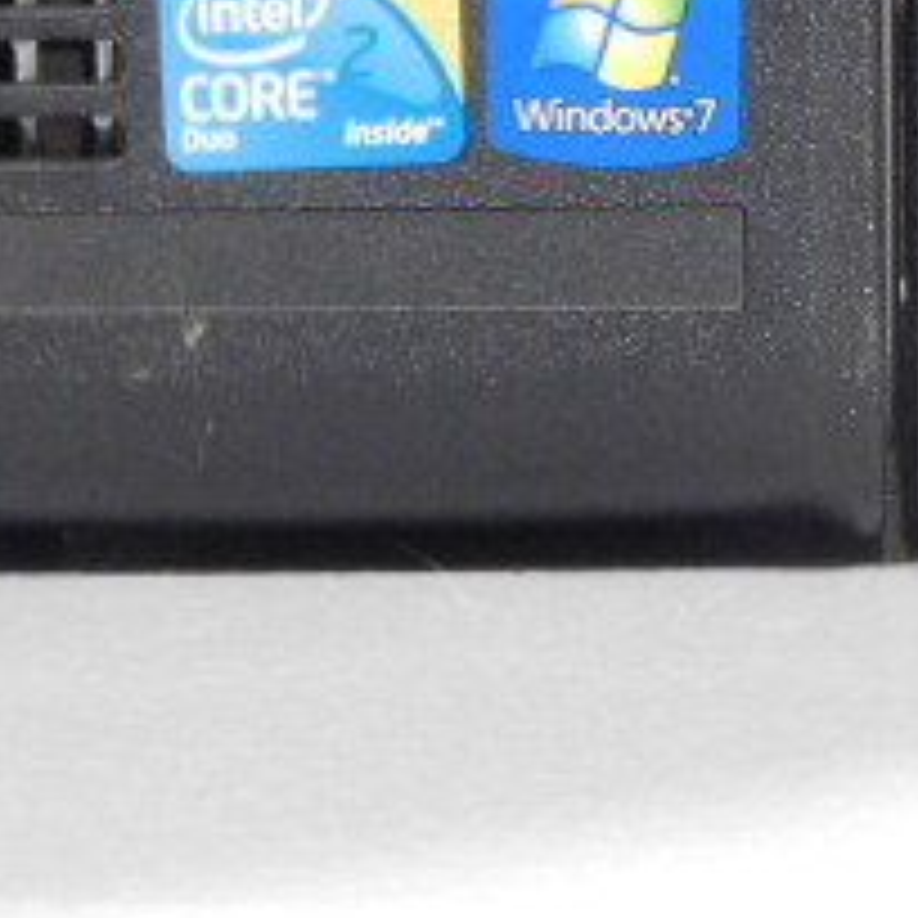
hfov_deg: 20.3
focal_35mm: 83
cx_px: 896
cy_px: 225
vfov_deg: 20.7
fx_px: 2490
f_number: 3.2
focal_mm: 5.3
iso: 800
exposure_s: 1/6
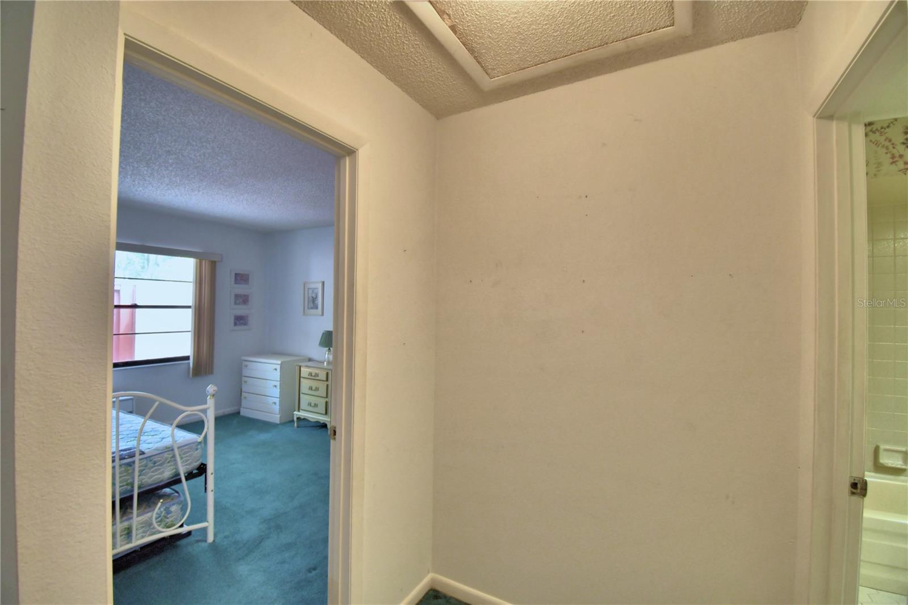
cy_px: 302
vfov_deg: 77.3
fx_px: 378
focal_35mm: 15
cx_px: 454
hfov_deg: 100.4
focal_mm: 10
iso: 400
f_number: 4.5
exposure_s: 1/30
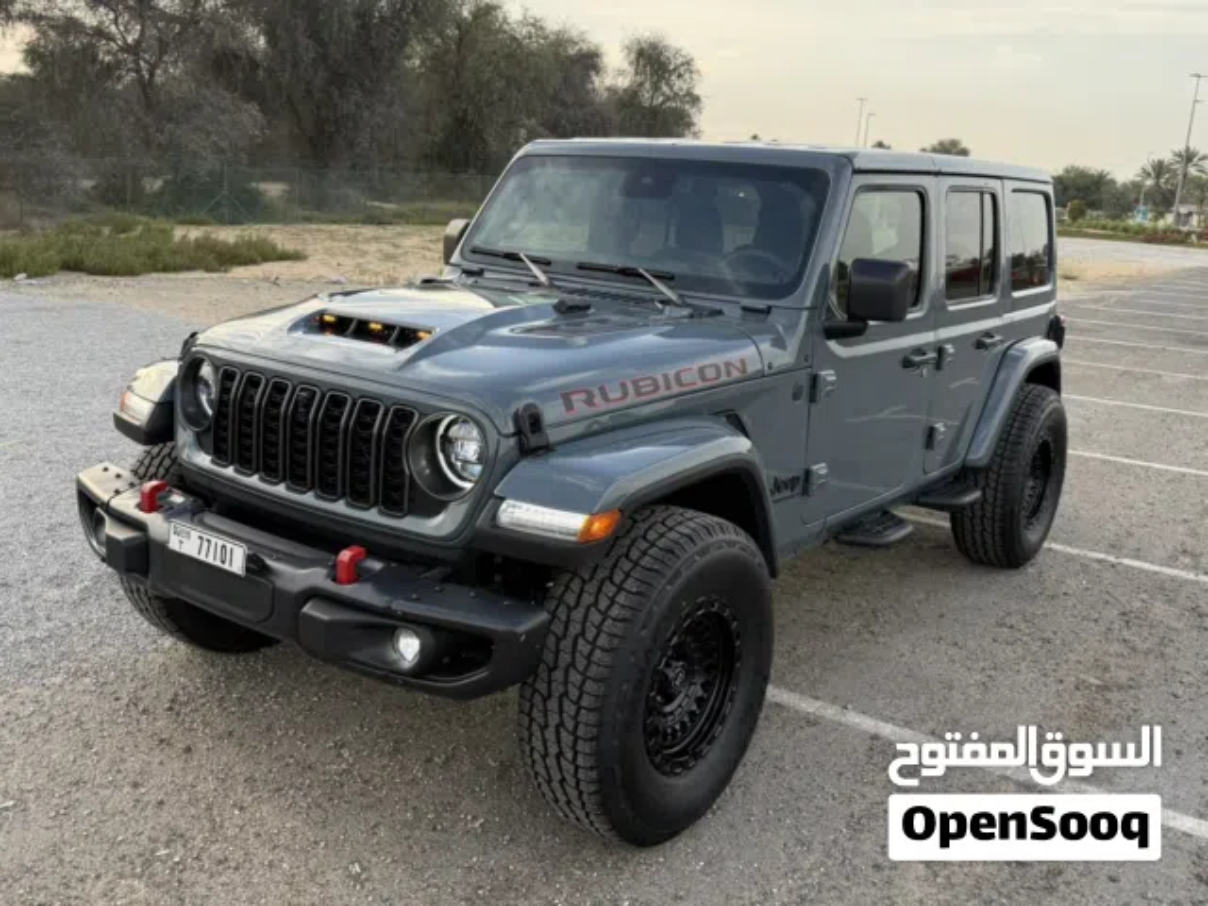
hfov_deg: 71.6
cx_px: 604
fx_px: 838
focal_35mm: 24
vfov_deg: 56.8
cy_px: 453
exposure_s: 1/1060
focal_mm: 6.76
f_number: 1.78
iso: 100
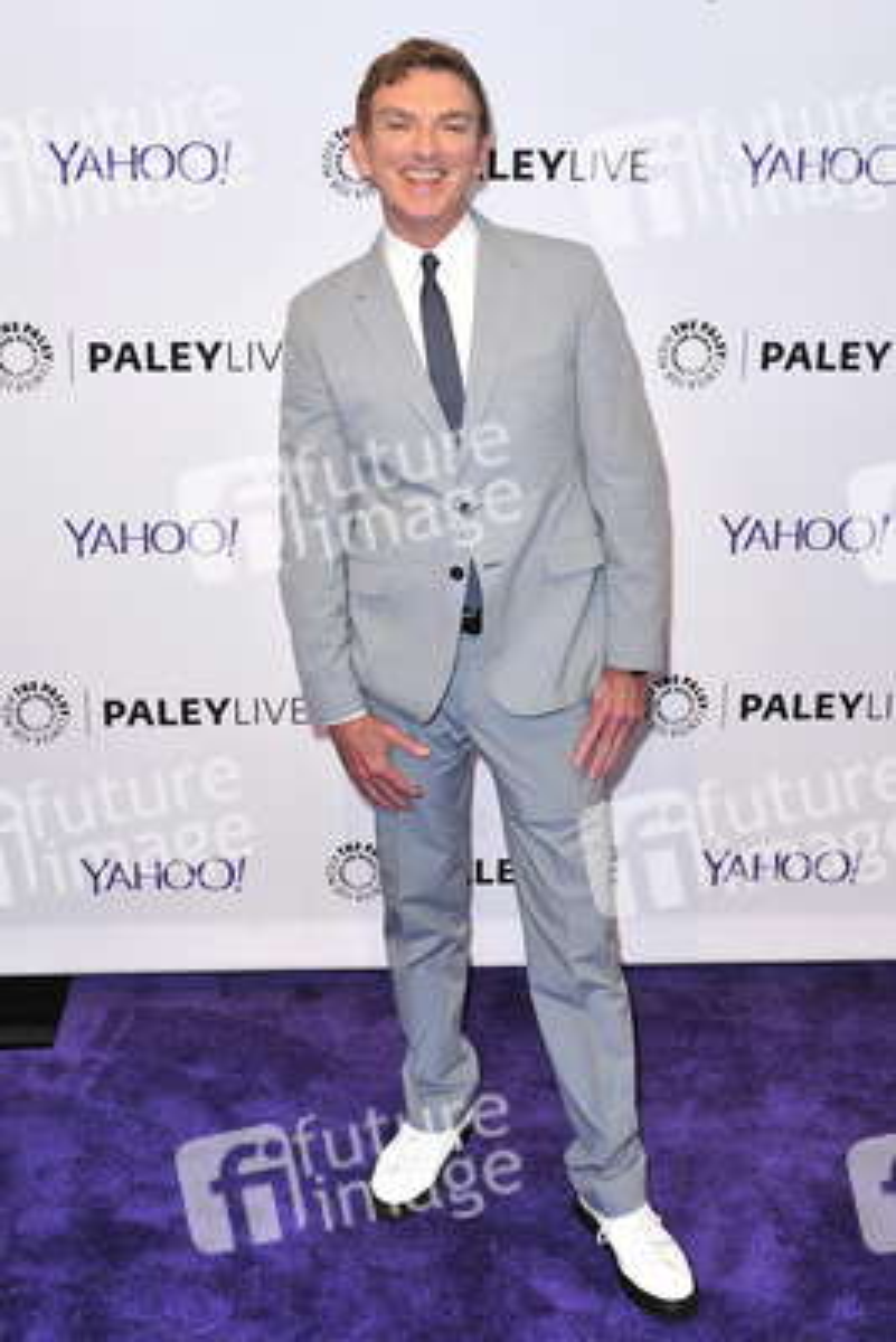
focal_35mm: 31
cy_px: 671
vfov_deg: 60.3
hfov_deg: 42.4
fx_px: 1156
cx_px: 448
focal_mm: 31
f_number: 4
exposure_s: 1/320
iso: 400
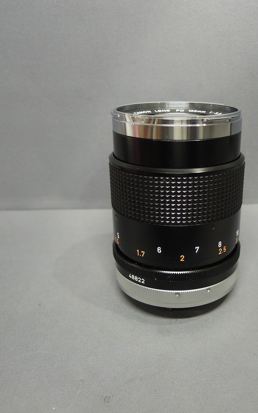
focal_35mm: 34
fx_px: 383
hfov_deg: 36.8
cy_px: 206
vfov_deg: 56.7
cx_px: 173
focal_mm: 4.3
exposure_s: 1/60
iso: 160
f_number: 1.8
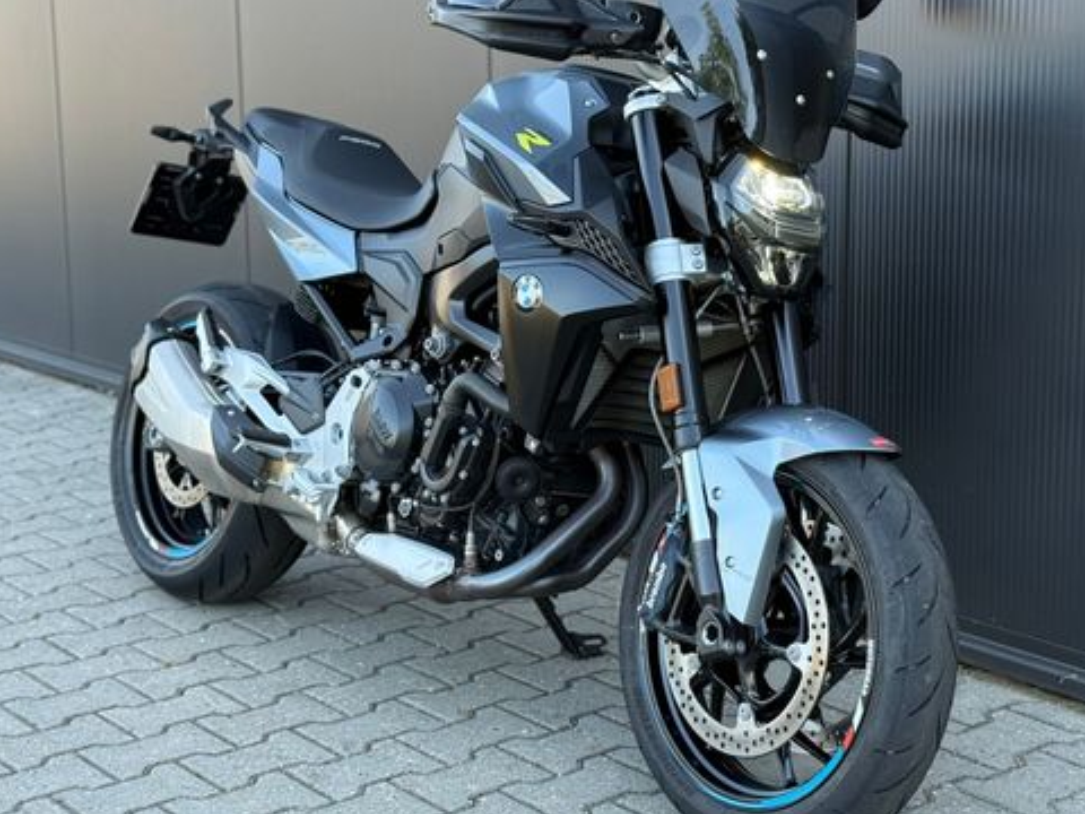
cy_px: 357
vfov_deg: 22.9
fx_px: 2006
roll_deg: +0.4
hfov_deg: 30.2
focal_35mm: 64
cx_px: 594
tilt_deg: -9.6
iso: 80
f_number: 1.78
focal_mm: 6.76
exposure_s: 1/250
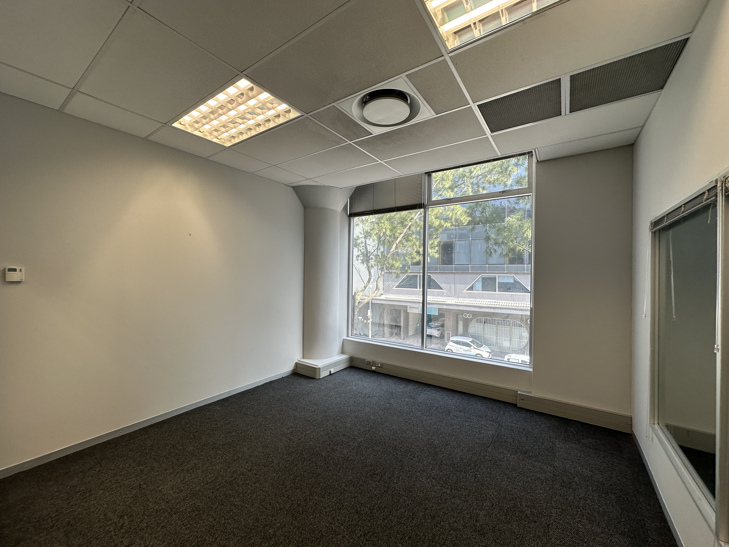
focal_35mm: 14
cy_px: 274
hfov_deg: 102.1
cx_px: 364
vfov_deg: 85.7
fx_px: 295
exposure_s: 1/100
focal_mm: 2.22
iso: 40
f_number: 2.2
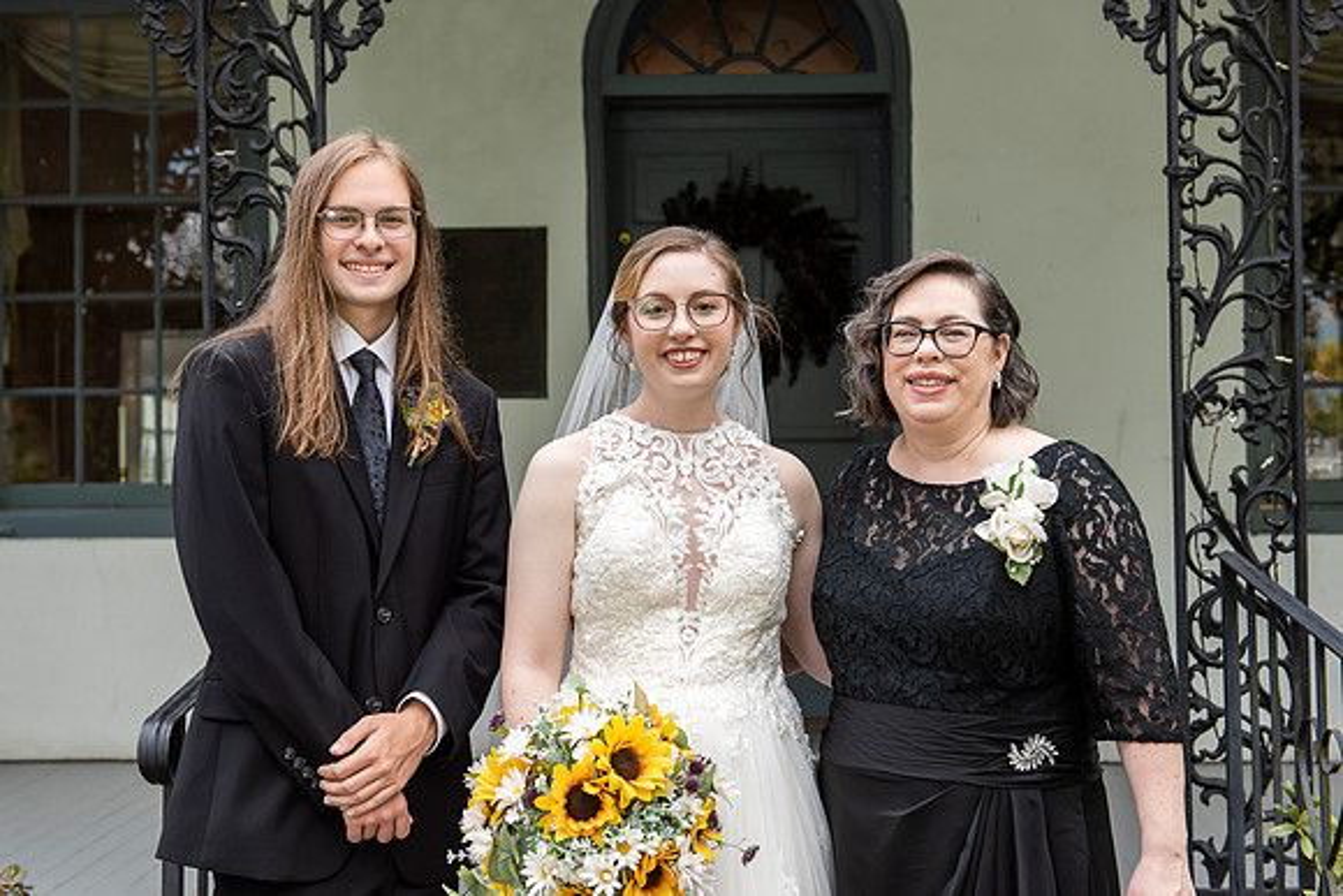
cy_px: 448
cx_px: 672
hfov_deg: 40.7
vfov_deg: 27.8
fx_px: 1809
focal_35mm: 48
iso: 320
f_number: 4.5
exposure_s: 1/200
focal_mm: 48
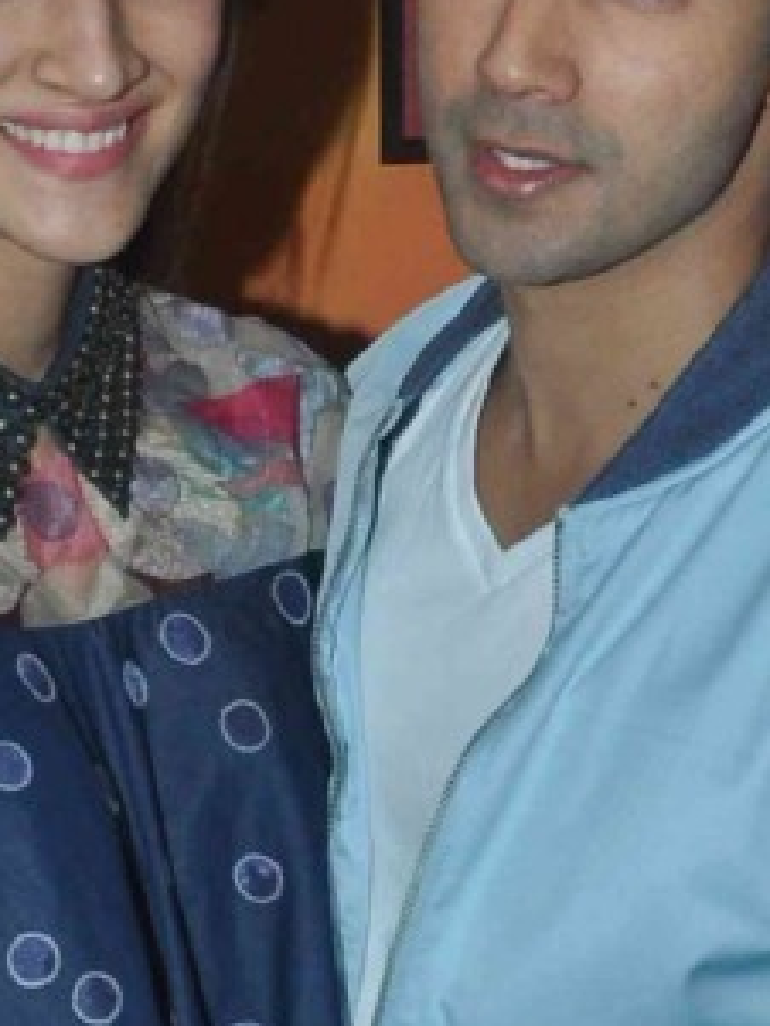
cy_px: 1496
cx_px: 273
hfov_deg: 9.8
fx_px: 4487
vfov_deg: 12.5
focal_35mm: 151
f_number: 10
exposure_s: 1/200
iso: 800
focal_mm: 21
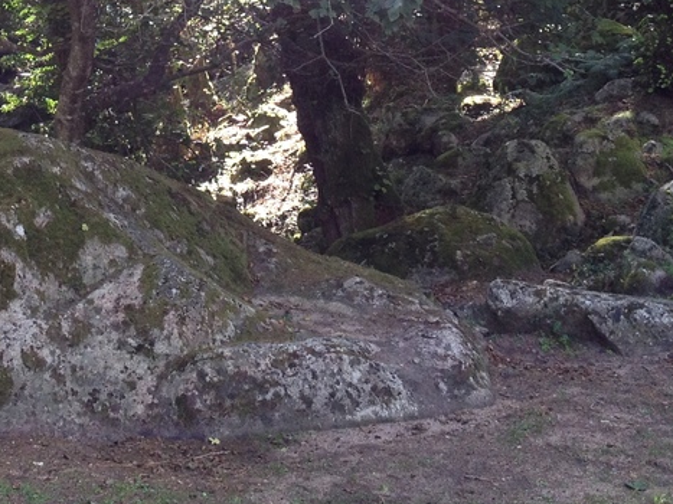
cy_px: -76
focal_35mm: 90
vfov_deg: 15.9
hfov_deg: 21.6
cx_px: 190
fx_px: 1749
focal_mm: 4.28
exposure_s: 1/120
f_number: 2.4
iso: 100
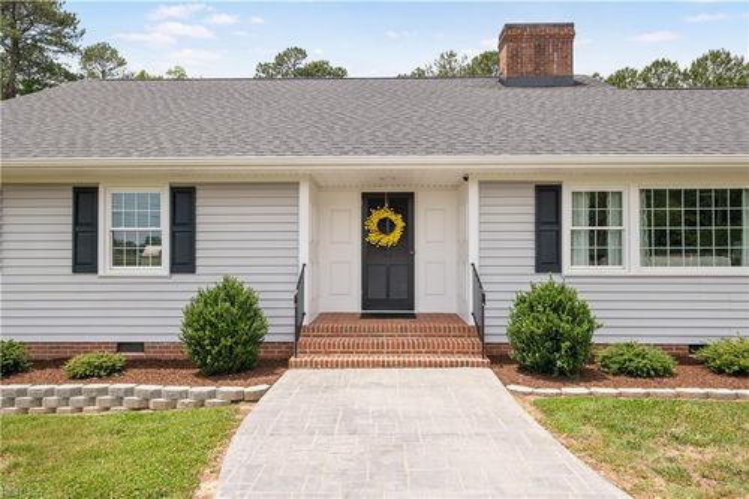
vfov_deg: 53.1
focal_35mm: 24
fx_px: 499
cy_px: 250
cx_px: 374
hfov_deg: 73.8
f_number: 9
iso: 250
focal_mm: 24
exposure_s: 1/800
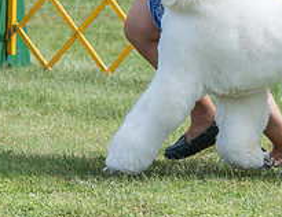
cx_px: 186
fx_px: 4830
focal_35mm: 587
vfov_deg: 2.6
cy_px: -83
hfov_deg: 3.3
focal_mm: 161
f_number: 5.6
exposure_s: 1/1250
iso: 200
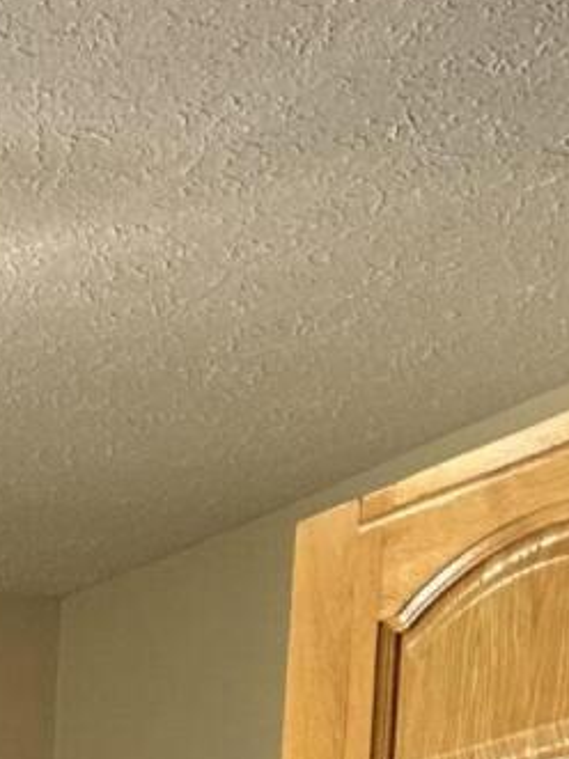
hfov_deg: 8.3
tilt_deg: -8.5
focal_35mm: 157
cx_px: -993
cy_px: 2004
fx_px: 3443
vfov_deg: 10.3
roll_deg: -0.2
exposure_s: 1/120
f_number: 1.5
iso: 100
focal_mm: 5.7
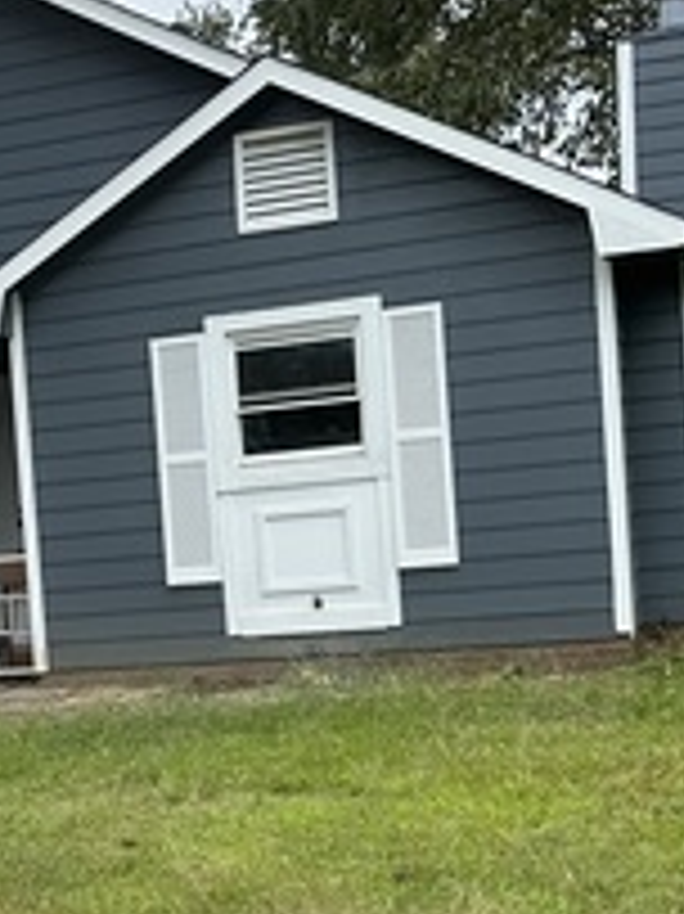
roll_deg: +5.0
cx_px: -180
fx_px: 2084
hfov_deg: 17.6
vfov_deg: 24.5
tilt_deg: -4.0
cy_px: 655
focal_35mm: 79
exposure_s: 1/1988
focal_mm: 6.86
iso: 80
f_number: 1.78
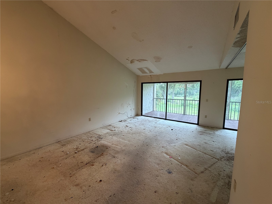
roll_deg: +0.7
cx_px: 136
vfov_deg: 85.7
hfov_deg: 102.1
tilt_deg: -3.5
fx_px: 110
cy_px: 102
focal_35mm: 14
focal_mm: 2.22
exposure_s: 1/120
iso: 250
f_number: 2.2
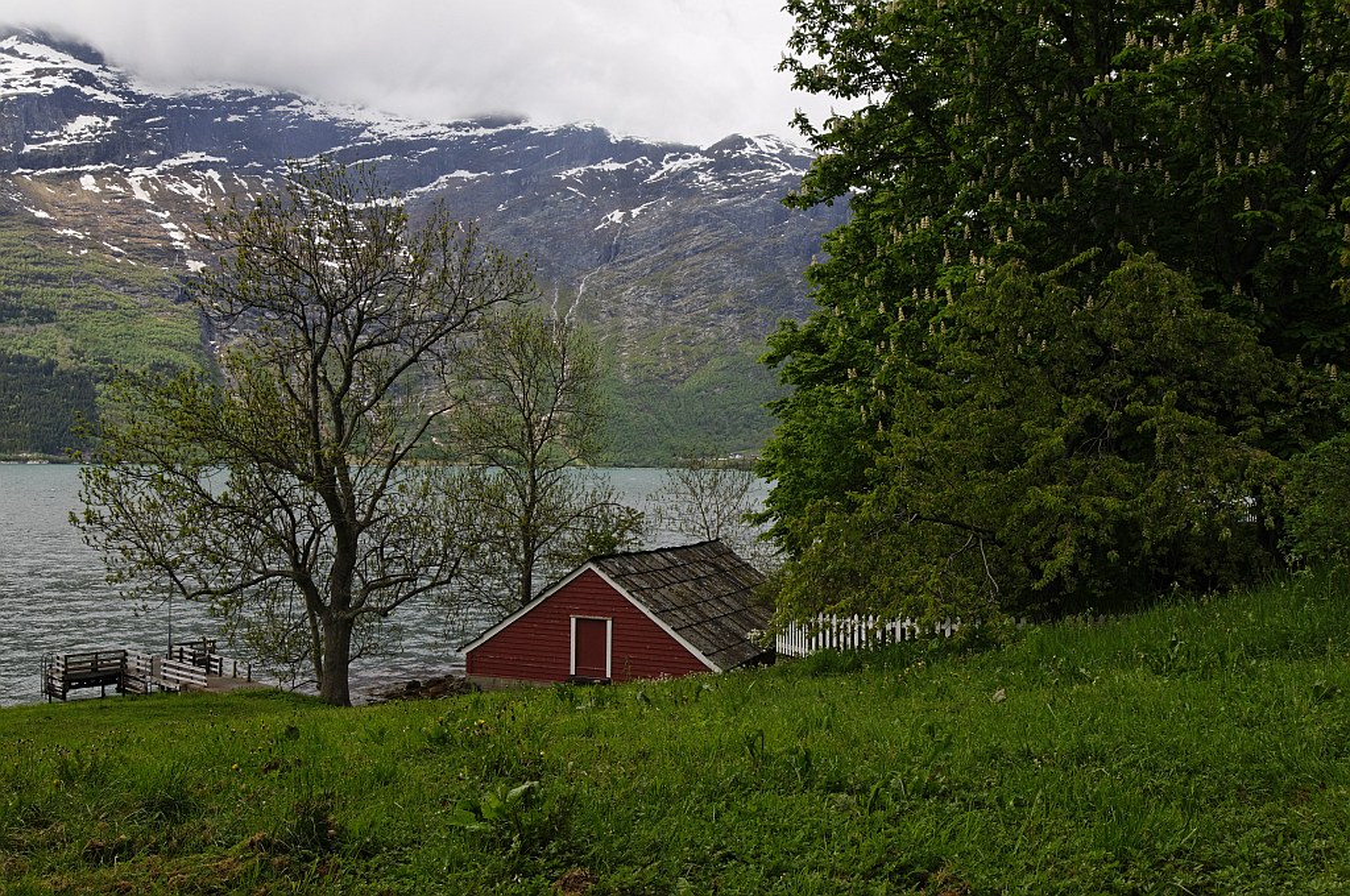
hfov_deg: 62.0
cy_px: 448
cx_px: 675
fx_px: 1124
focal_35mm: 30
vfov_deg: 43.5
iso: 200
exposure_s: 1/250
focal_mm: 20
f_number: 11
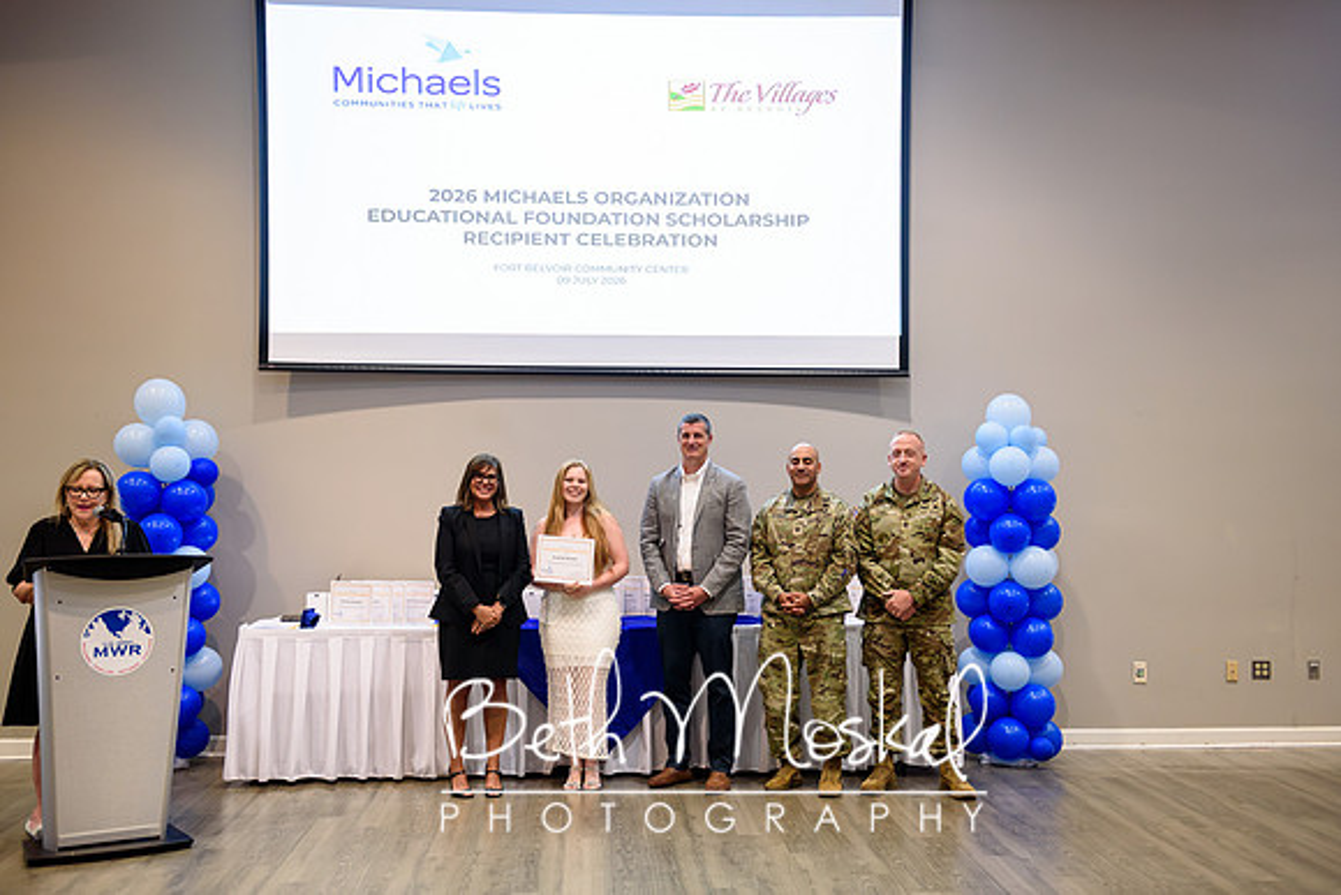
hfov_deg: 43.6
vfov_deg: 29.9
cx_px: 670
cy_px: 448
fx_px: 1677
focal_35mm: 45
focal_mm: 45
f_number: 2.8
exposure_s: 1/160
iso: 1000
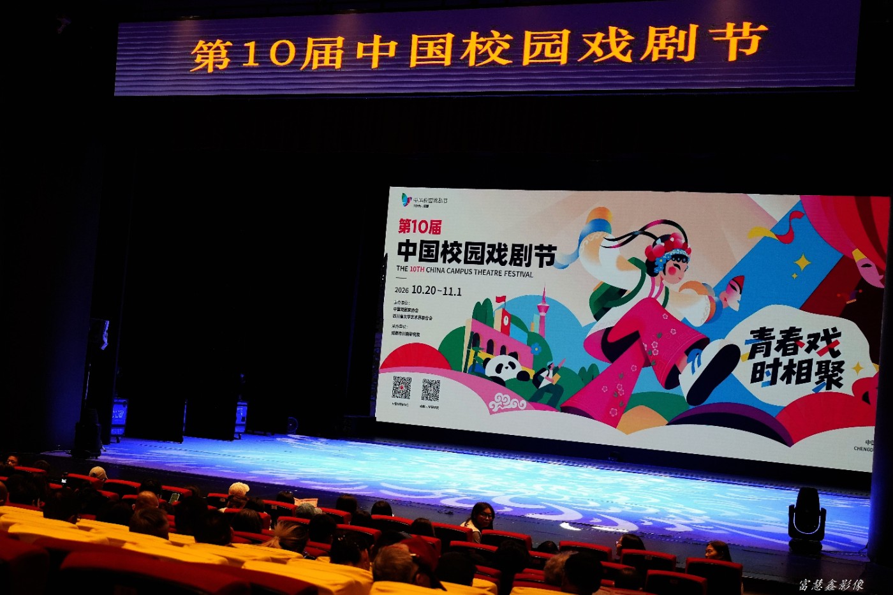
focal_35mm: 38
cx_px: 446
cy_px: 298
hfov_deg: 50.7
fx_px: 942
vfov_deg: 35.0
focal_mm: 38
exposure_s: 1/160
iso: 2500
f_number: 3.5
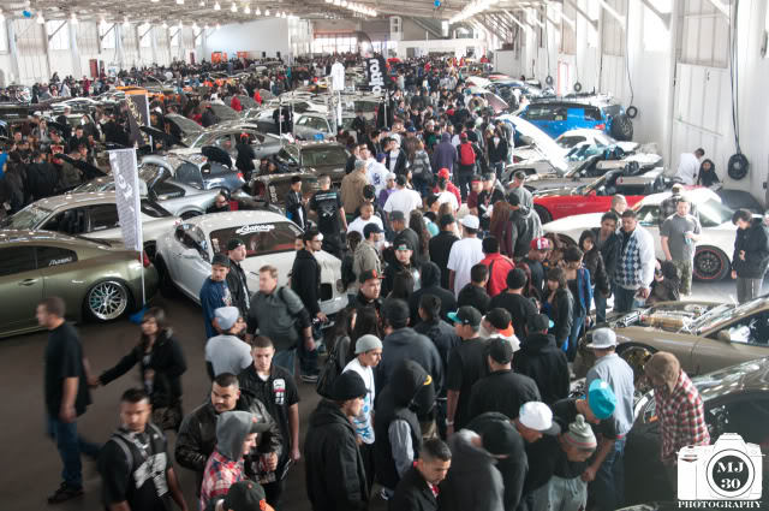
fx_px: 1024
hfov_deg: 41.2
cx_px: 384
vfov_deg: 28.0
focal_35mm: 48
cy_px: 256
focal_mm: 32
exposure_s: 1/20
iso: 200
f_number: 4.5
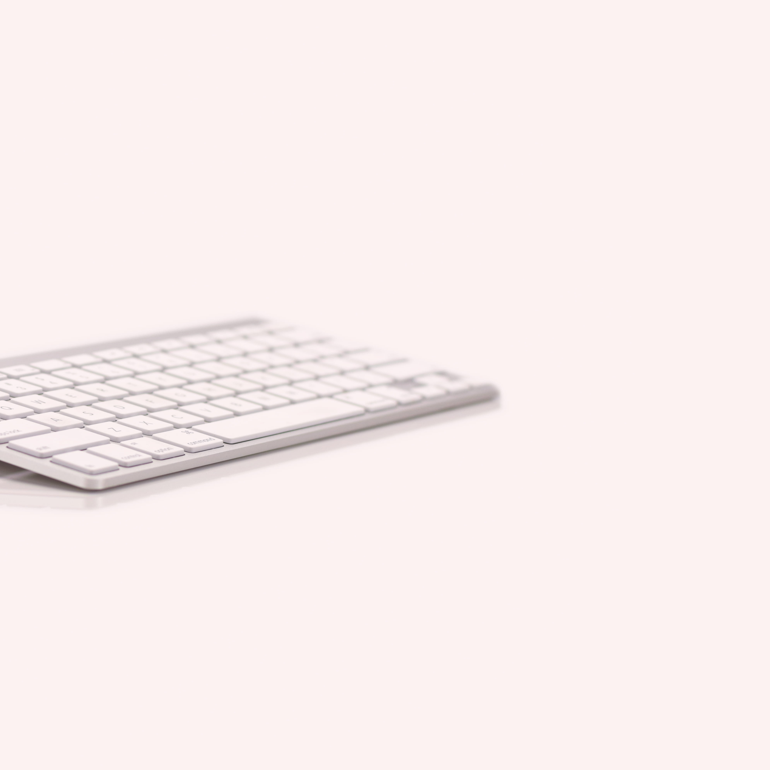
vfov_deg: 18.1
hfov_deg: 18.1
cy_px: 385
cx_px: 246
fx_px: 2416
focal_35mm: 96
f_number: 3.5
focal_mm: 50
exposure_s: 1/100
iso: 100
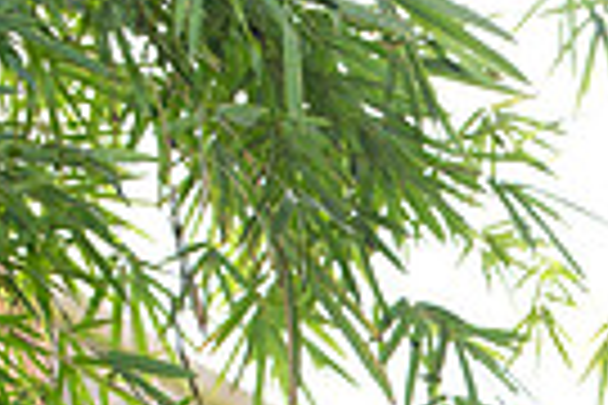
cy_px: 832
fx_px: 7954
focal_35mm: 471
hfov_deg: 4.3
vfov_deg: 2.9
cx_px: 1139
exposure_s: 1/160
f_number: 4.5
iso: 320
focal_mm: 110
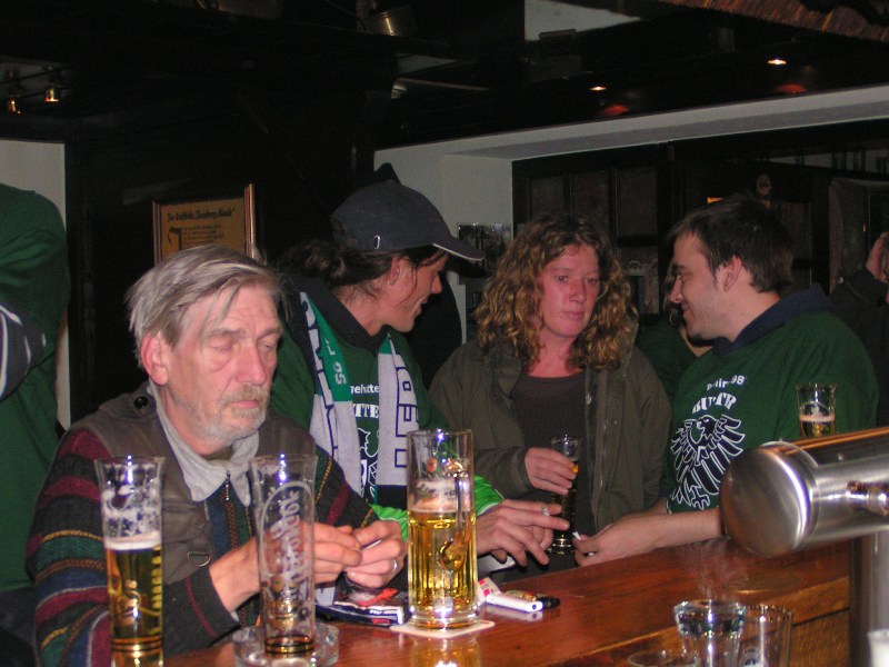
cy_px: 334
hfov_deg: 33.8
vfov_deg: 25.7
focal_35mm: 57
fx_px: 1464
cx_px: 444
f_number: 3.2
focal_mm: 8.7
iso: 200
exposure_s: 1/60
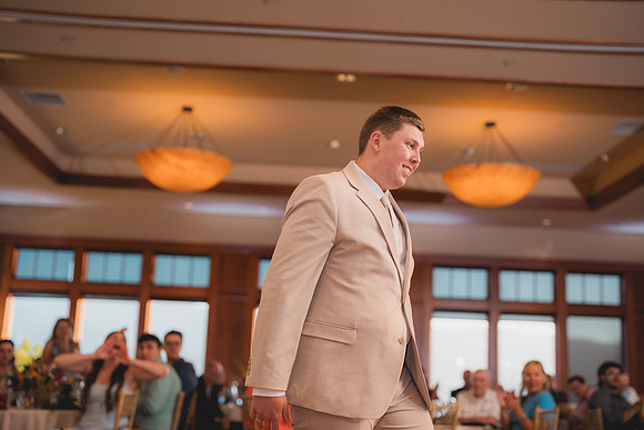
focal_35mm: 50
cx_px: 322
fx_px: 895
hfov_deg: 39.6
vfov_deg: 27.0
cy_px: 215
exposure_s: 1/250
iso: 125
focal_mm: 50
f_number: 1.8
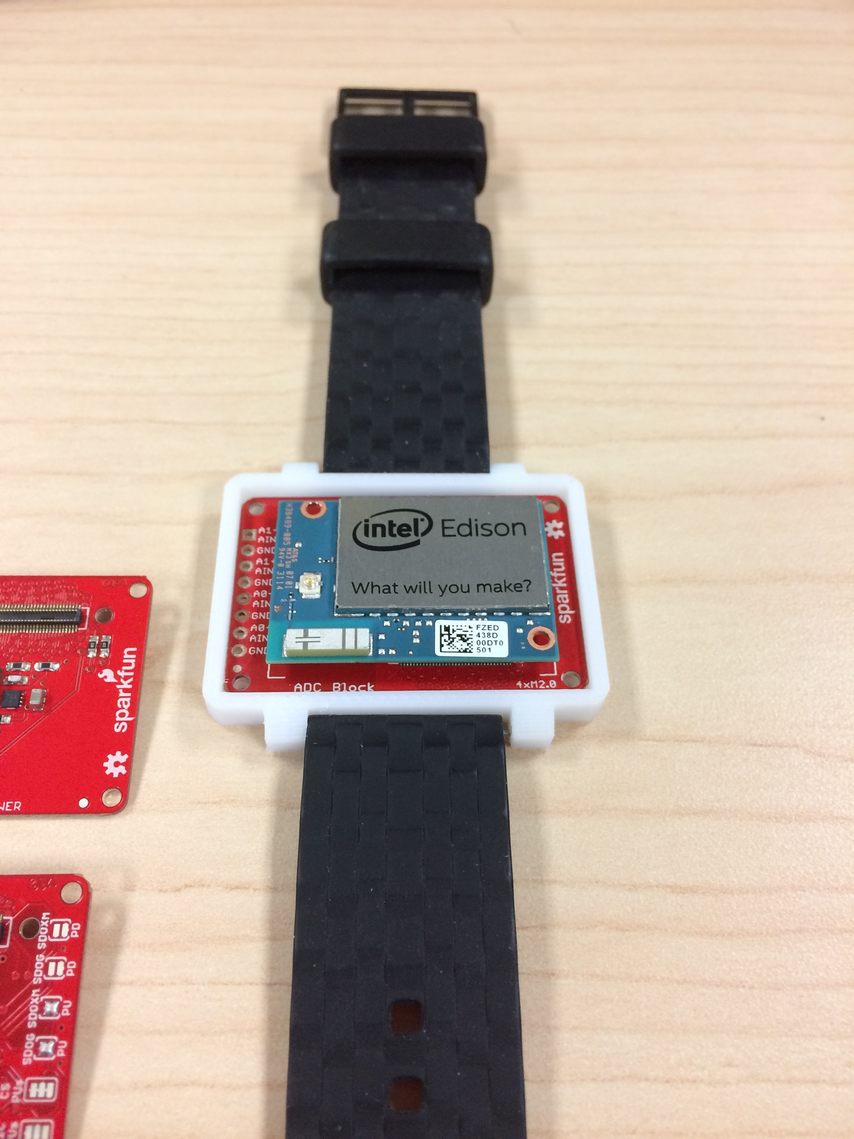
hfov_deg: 48.2
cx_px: 427
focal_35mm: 29
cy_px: 570
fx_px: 954
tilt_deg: -56.7
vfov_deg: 61.7
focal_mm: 4.15
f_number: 2.2
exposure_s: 1/30
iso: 100
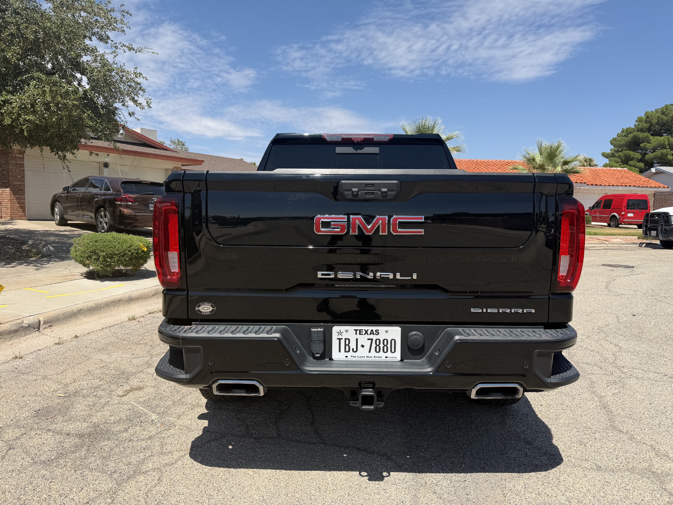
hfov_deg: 71.6
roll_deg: -2.9
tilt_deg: -4.4
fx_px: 467
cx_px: 336
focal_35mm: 24
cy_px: 252
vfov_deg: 56.8
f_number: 1.78
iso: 80
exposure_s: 1/4167
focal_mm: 6.76
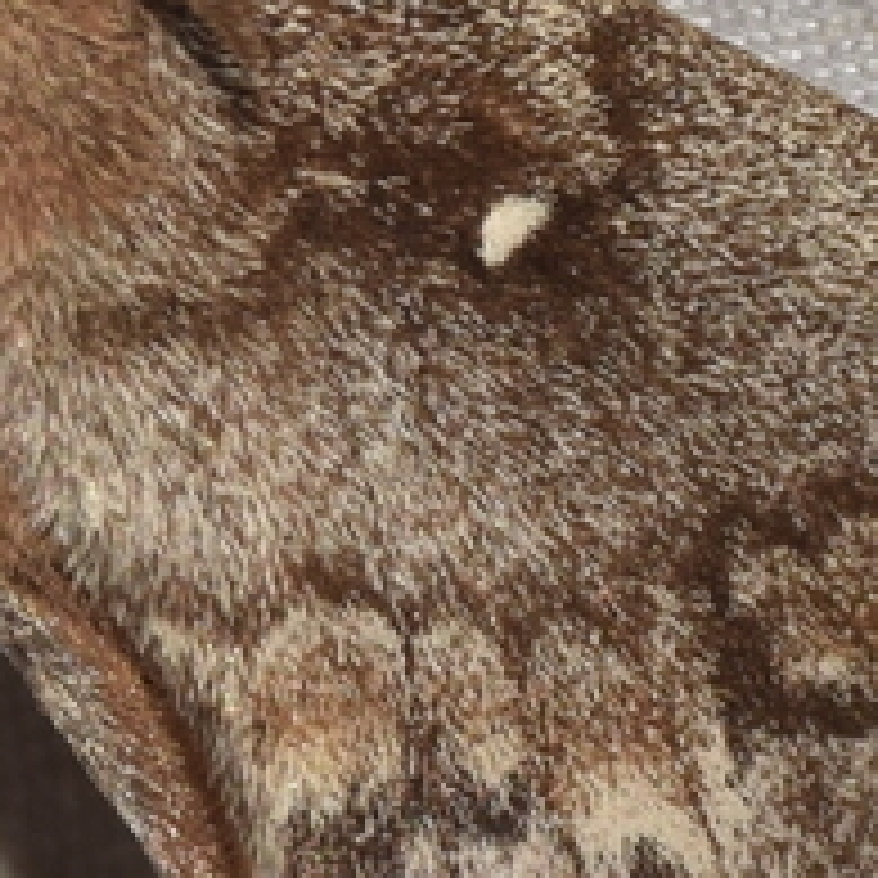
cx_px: 416
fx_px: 25166
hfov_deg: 2.0
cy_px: 243
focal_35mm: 877
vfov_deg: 2.0
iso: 100
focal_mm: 140
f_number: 13
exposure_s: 1/160
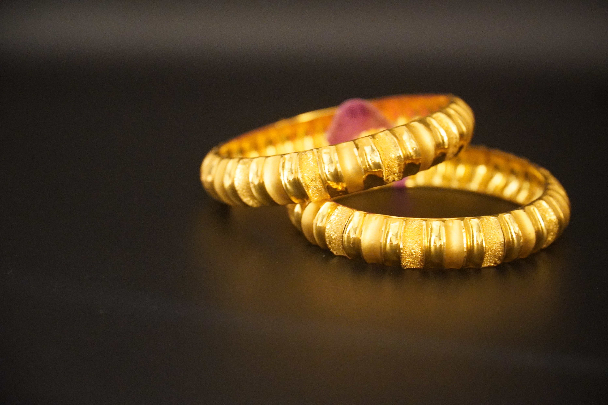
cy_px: 202
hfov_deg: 16.5
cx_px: 304
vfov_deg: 11.0
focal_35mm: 124
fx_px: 2103
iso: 6400
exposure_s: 1/15
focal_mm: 83
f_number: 4
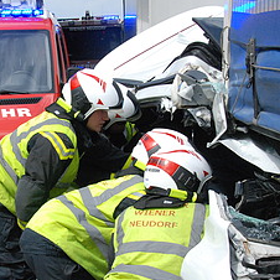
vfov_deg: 20.1
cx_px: 69
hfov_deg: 20.0
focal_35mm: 86
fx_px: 787
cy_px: 179
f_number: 16
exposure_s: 1/1000
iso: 1250
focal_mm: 32
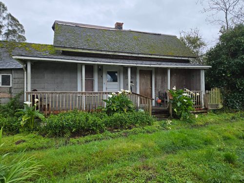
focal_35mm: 23
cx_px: 122
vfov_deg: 58.9
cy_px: 92
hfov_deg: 73.9
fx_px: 162
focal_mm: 5.4
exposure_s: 1/2005
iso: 80
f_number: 1.8
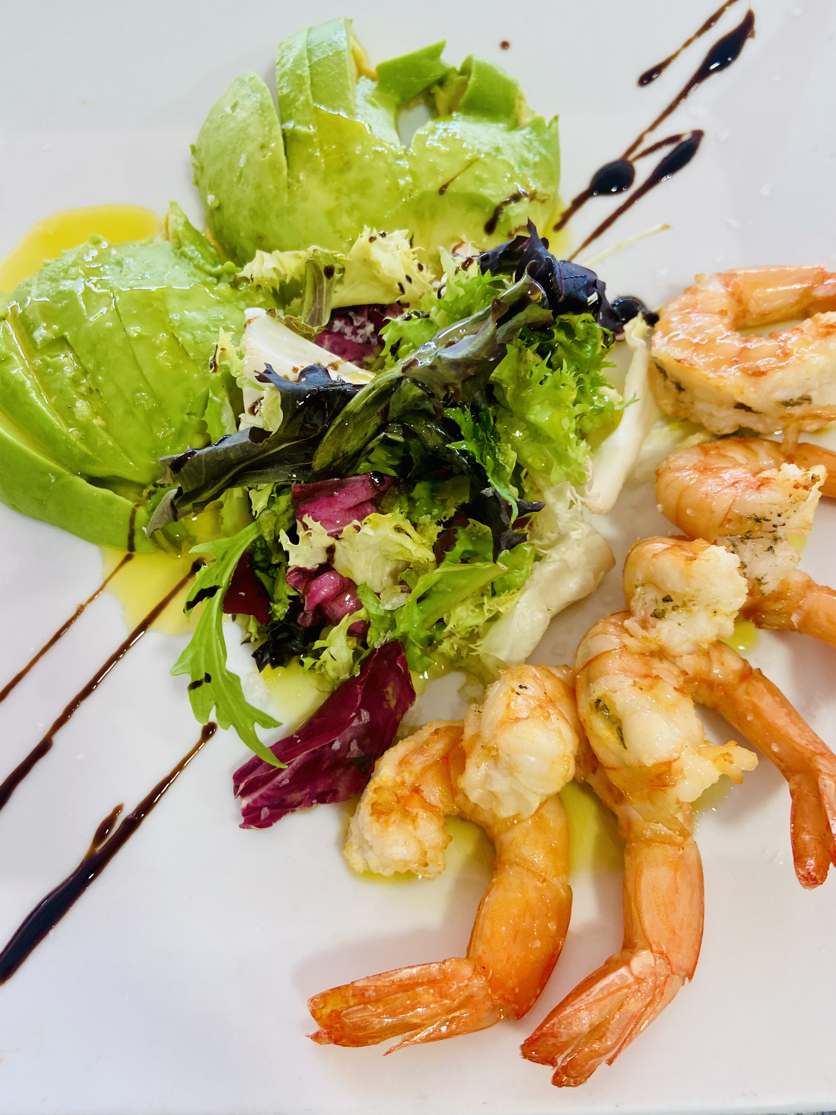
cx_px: 418
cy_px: 558
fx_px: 837
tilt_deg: -69.9
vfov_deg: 67.3
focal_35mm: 26
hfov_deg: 53.1
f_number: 1.8
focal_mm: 4.25
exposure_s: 1/121
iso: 125
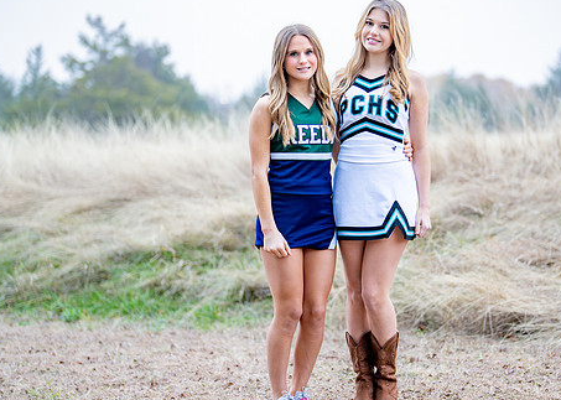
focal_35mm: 86
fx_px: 1369
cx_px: 342
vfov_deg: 16.6
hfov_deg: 23.1
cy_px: 194
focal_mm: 50
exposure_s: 1/400
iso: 1250
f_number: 1.2
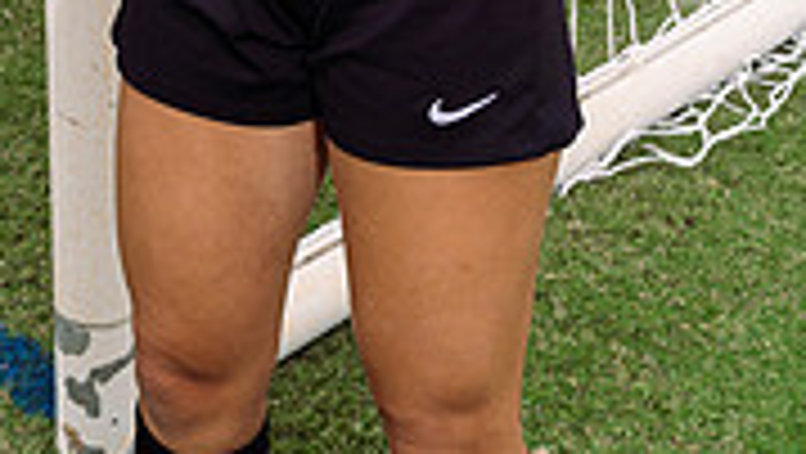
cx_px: 153
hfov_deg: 22.8
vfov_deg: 11.5
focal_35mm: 92
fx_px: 1968
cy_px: -539
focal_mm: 35
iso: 160
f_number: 7.1
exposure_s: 1/250
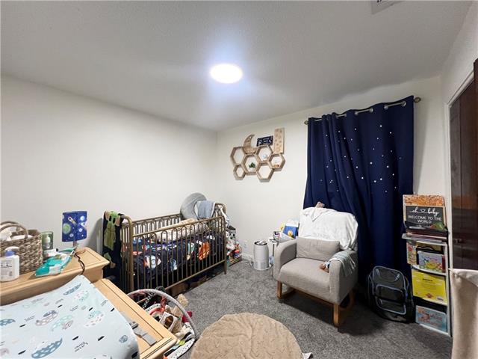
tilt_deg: +0.5
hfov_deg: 106.2
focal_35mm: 13
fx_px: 180
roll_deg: +1.2
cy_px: 180
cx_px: 239
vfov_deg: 89.9
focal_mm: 1.57
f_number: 1.8
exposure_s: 1/60
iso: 160
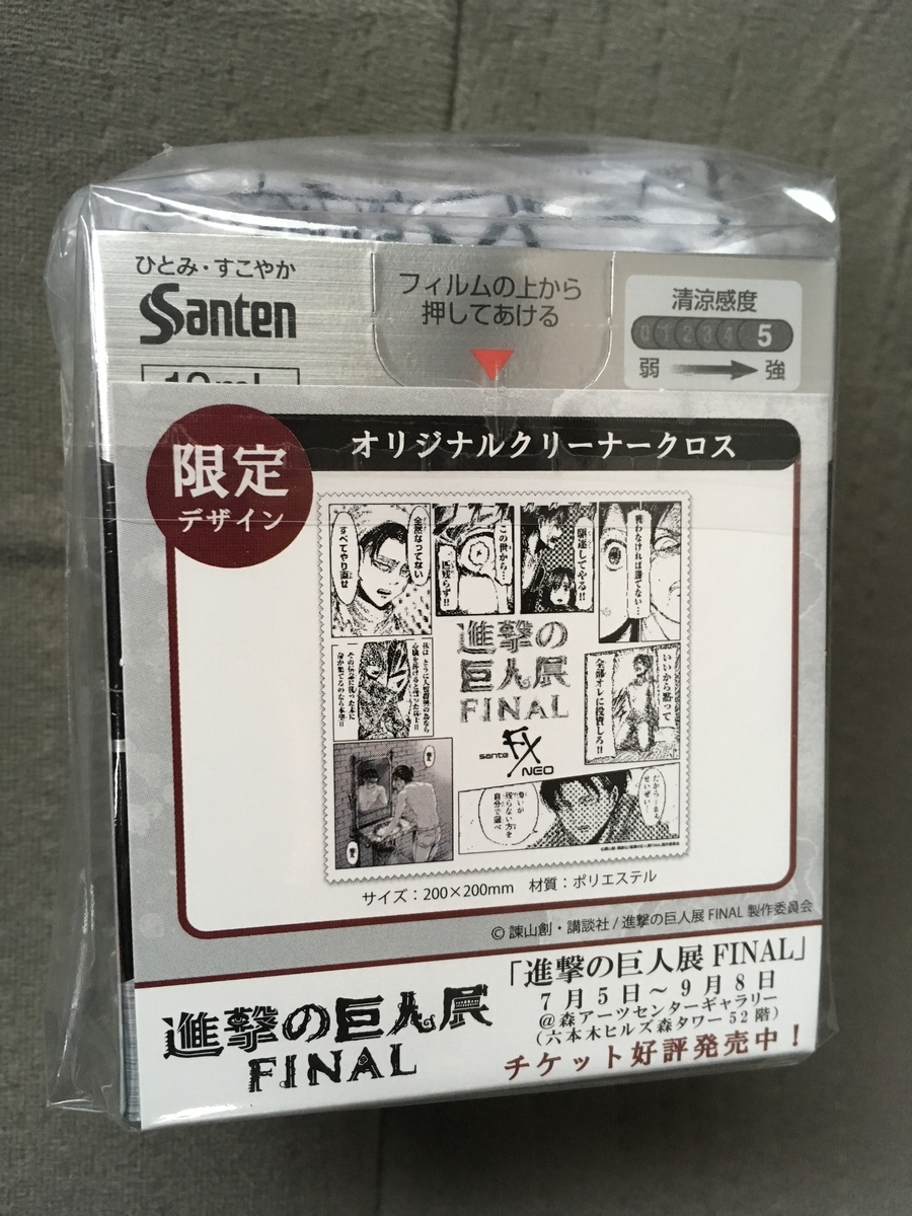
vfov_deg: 61.7
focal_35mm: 29
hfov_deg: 48.2
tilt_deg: -82.3
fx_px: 1019
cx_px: 456
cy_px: 608
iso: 125
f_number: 2.2
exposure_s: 1/30
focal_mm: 4.15
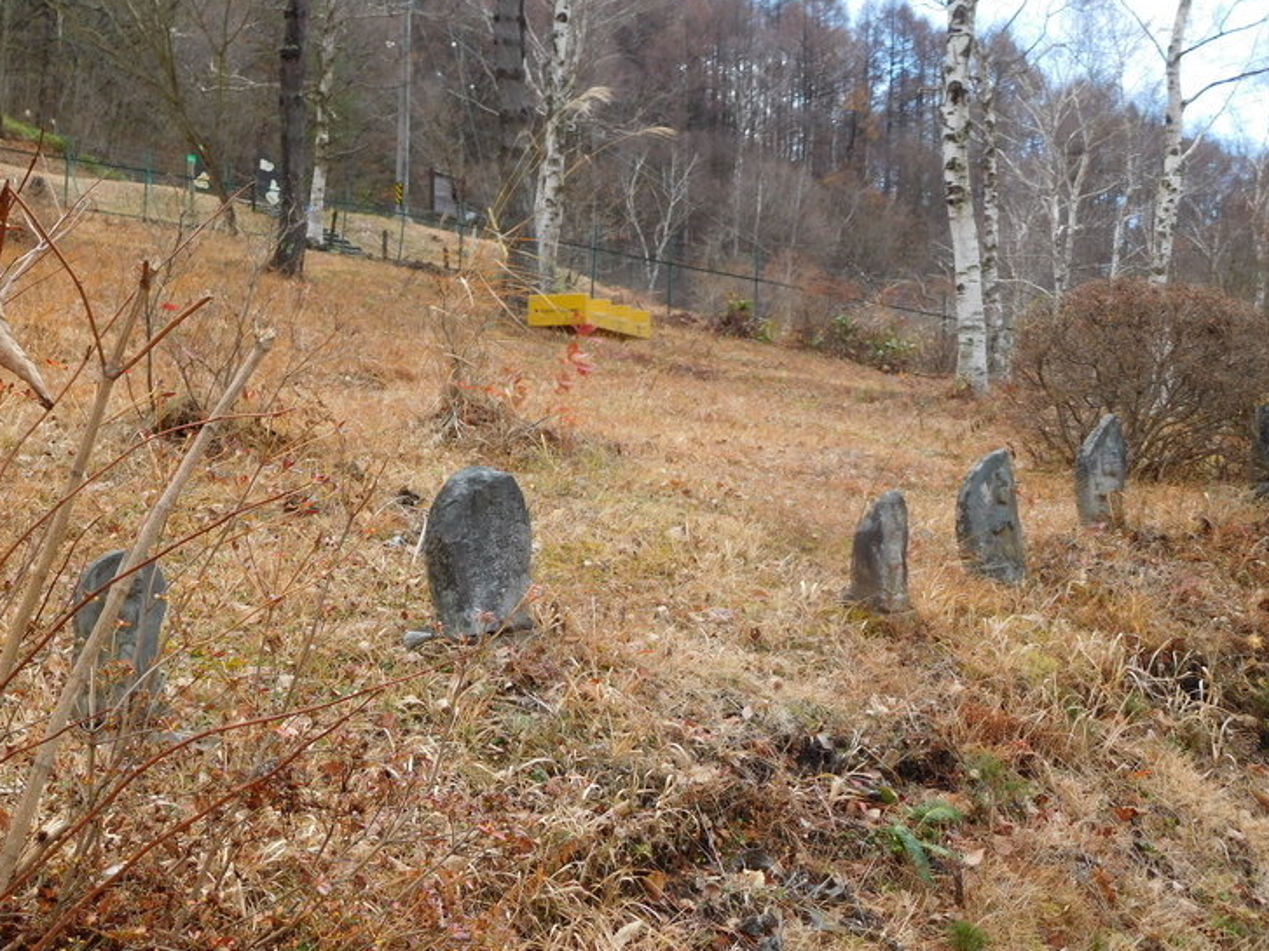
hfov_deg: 42.9
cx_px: 662
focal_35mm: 44
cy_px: 501
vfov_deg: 32.9
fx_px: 1613
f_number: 3.9
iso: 125
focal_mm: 7.1
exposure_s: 1/200
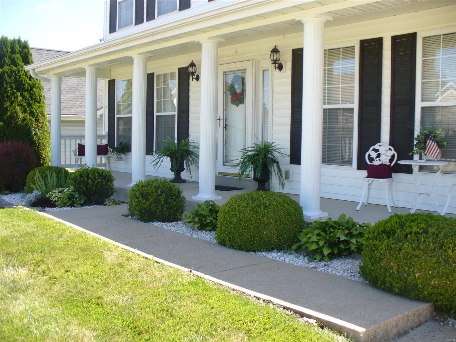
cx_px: 228
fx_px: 487
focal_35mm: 37
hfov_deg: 50.1
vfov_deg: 38.7
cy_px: 171
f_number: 2.8
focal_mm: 6.1
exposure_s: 1/400
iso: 80
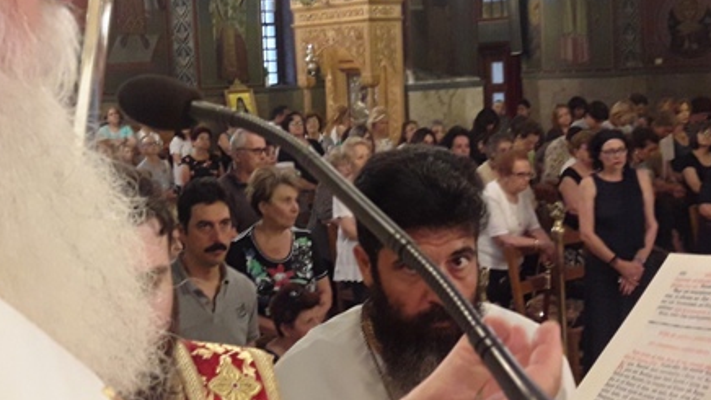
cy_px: 139
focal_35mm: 56
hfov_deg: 36.8
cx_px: 238
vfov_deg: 21.4
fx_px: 1056
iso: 160
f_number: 1.9
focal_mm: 3.7
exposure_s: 1/20
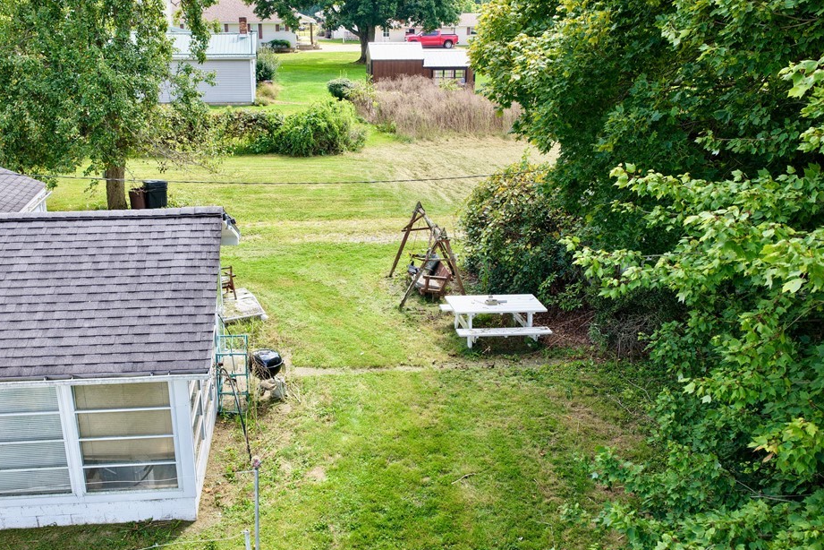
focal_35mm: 33
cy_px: 296
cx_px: 363
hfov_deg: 57.1
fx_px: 755
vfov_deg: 39.9
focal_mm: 14.45
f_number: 2.8
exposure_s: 1/500
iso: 320
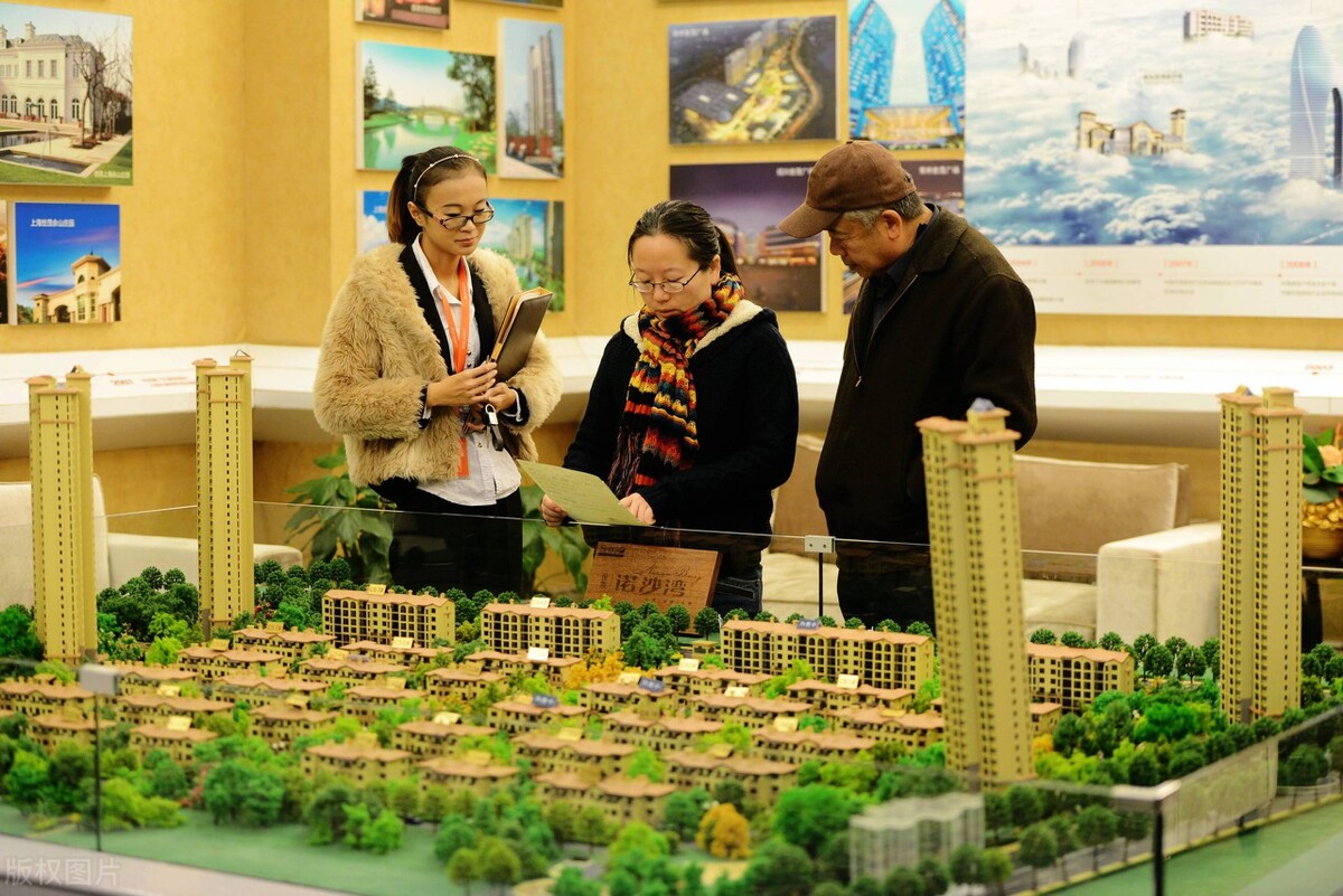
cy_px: 448
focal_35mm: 70
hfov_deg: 28.8
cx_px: 672
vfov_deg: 19.5
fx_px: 2612
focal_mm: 70
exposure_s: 1/50
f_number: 2.8
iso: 1400
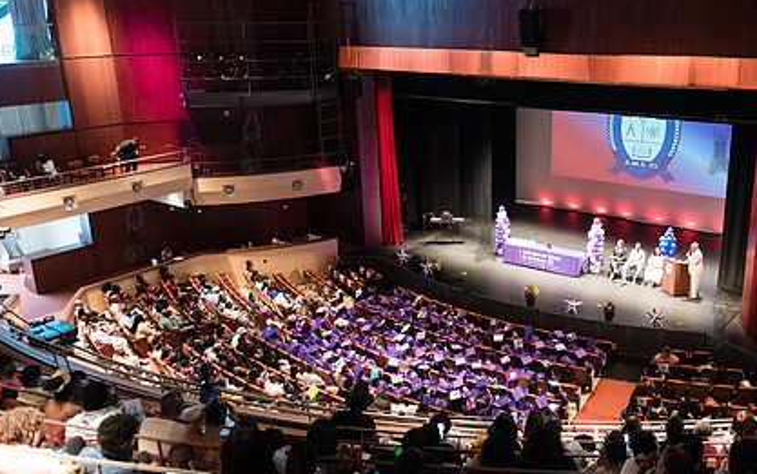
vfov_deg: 36.3
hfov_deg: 54.5
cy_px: 230
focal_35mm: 35
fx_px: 722
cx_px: 485
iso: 4000
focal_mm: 24
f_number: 2.8
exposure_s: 1/200
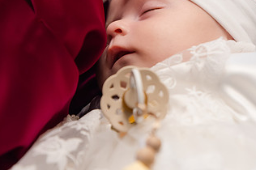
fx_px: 1243
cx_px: 167
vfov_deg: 7.8
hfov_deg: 11.7
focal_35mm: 175
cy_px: 11
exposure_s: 1/125
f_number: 3.5
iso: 800
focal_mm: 70
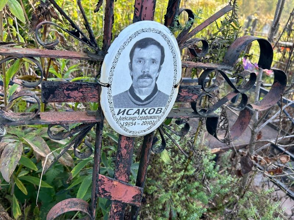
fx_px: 221
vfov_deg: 53.1
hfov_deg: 67.3
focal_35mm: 26
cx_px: 147
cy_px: 110
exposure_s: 1/416
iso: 50
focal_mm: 5.7
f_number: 1.5
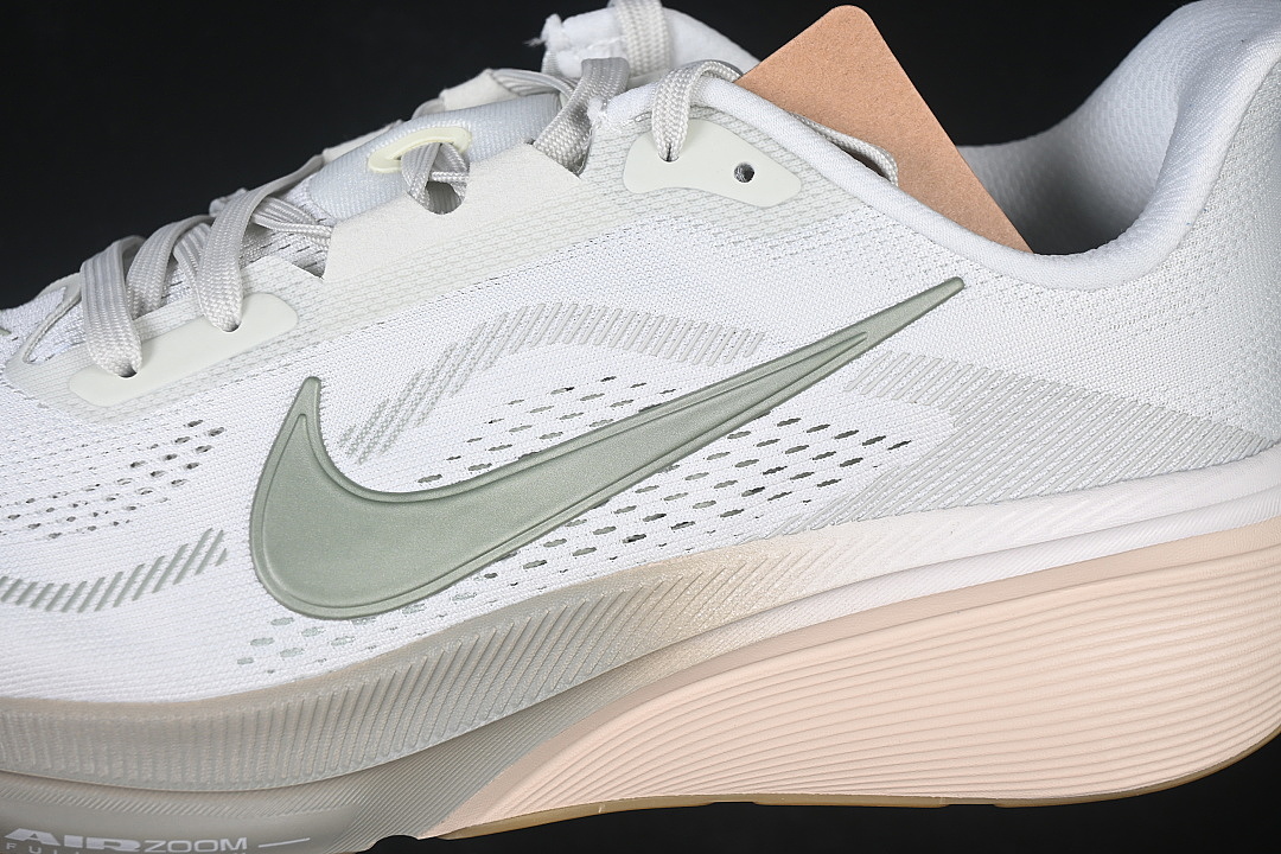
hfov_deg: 27.0
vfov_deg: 18.2
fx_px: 2669
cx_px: 640
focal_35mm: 75
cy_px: 427
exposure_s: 1/80
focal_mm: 50
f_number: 7.1
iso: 160
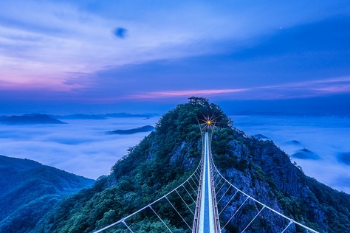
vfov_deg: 61.3
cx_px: 210
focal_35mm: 20
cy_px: 141
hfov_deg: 82.9
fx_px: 194
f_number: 4
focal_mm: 12
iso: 100
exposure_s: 25
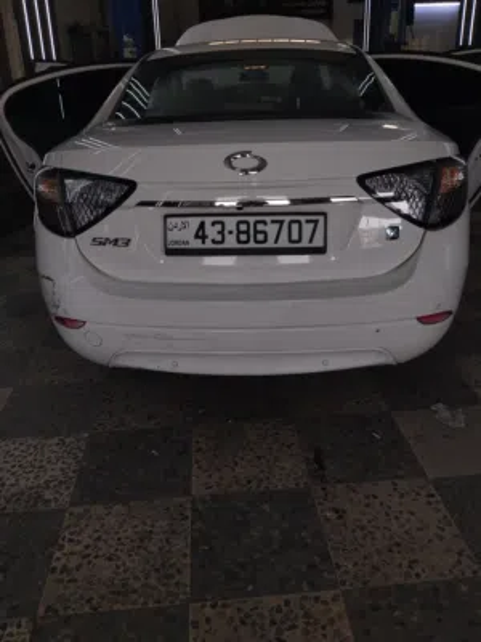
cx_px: 240
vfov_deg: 61.7
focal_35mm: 29
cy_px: 321
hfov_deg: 48.2
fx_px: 537
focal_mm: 4.22
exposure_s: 1/124
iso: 50
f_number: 1.8
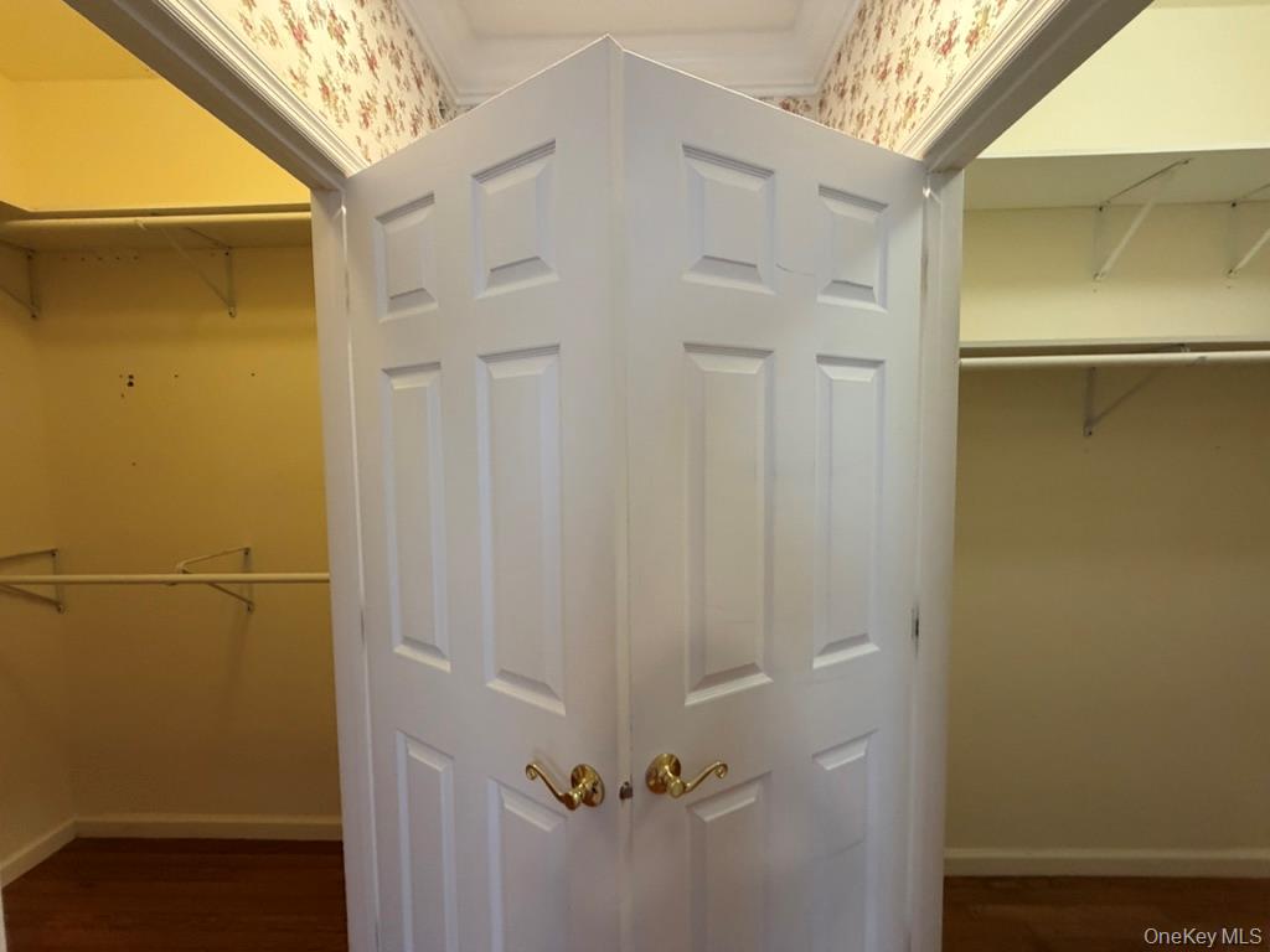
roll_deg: +1.8
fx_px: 514
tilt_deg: -3.6
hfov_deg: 102.1
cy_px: 476
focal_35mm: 14
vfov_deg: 85.7
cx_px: 635
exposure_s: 1/60
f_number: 2.2
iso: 320
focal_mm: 2.22
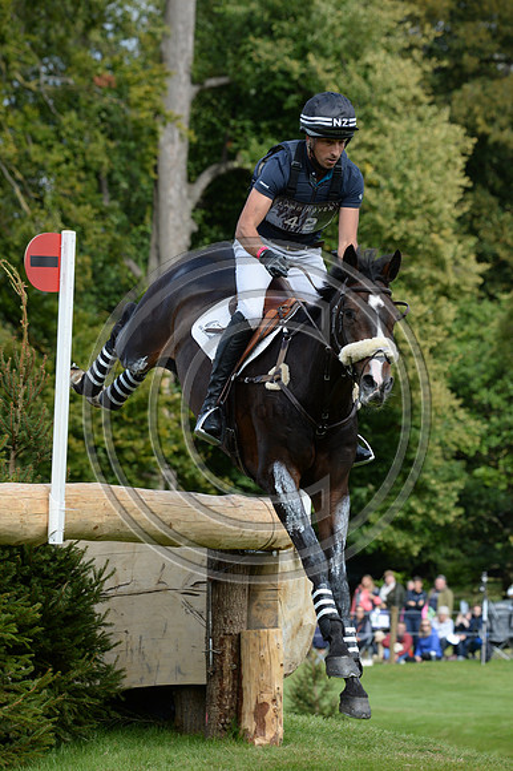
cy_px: 386
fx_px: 4494
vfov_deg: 9.8
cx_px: 256
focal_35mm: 210
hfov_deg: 6.5
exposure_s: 1/1000
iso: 800
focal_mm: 210
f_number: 8
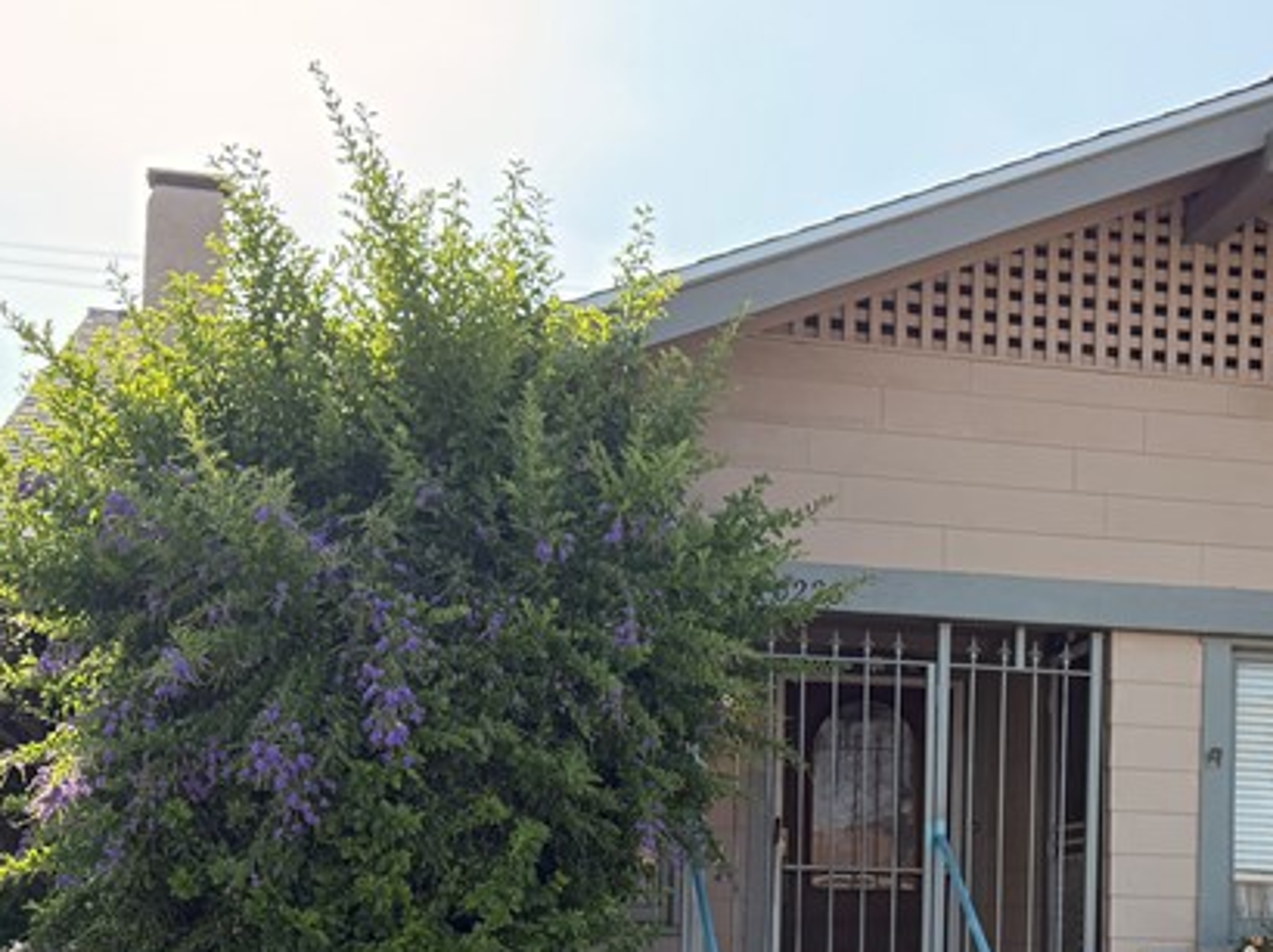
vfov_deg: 23.2
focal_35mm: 60
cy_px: 986
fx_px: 2205
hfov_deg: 31.6
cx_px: 963
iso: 100
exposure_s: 1/1949
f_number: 1.78
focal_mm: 6.76
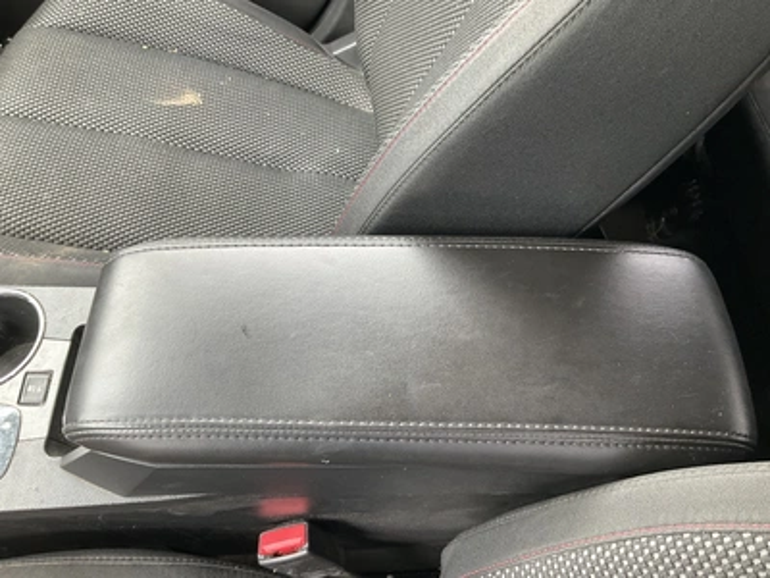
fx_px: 645
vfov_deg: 48.2
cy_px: 289
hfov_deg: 61.7
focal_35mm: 29
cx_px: 385
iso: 64
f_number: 1.8
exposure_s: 1/91
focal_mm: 3
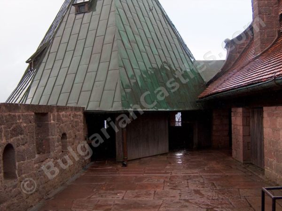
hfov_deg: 50.2
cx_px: 141
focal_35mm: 37
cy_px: 106
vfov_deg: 38.6
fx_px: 301
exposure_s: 1/552
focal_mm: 7.6
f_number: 2.8
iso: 100
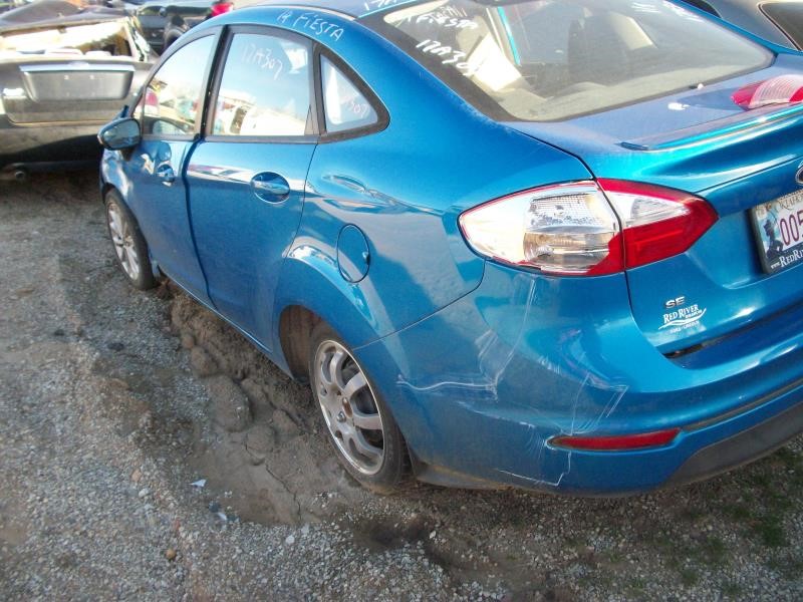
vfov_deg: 40.7
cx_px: 402
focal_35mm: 35
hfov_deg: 52.6
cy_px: 301
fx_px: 812
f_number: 3.1
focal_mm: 6.3
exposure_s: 1/500
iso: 343
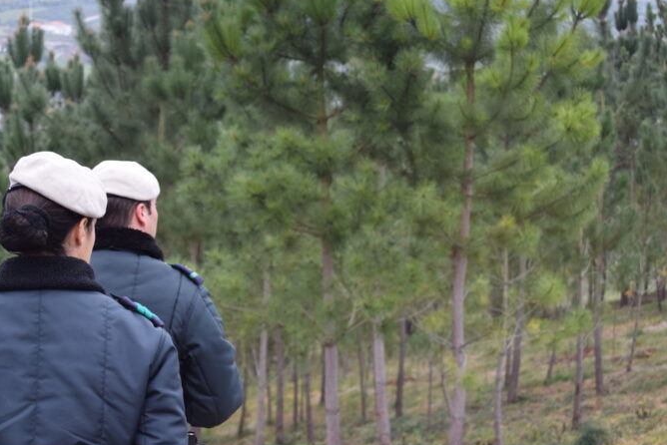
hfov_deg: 22.0
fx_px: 1716
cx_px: 339
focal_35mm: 93
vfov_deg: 14.8
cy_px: 241
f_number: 6.3
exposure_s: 1/160
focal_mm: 55
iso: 400
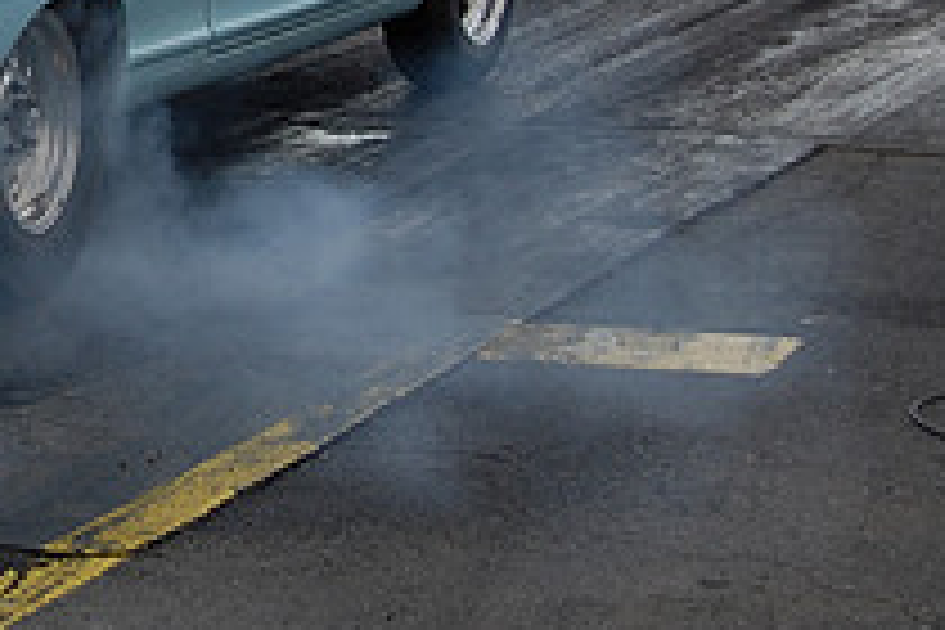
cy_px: -130
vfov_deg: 8.2
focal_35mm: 166
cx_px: -207
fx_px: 4357
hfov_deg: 12.1
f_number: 5
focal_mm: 40
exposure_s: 1/1000
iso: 200
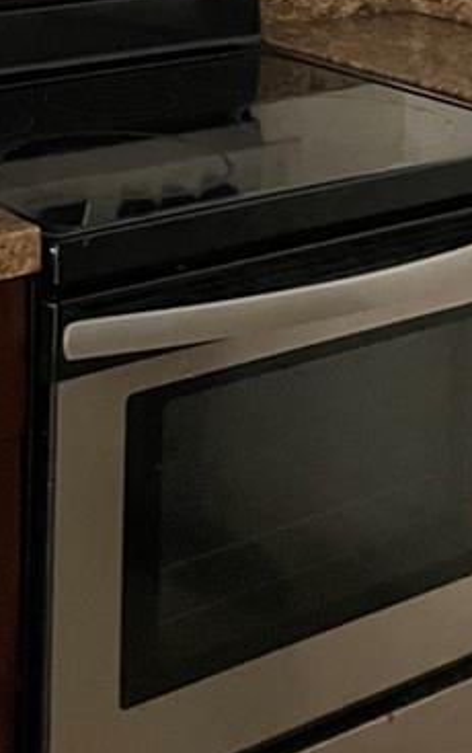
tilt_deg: -1.0
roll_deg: -0.1
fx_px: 1849
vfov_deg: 20.6
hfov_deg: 14.5
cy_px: -277
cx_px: 101
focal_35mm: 90
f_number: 1.6
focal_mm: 4.2
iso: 640
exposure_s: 1/36
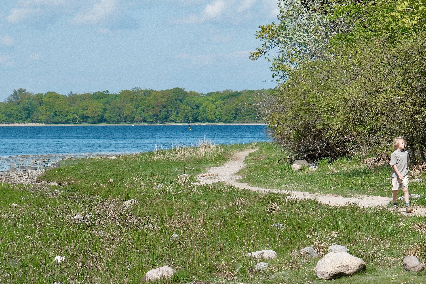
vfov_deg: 8.8
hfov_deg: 13.2
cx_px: 298
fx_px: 1834
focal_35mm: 155
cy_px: 68
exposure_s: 1/640
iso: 125
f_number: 5.6
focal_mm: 63
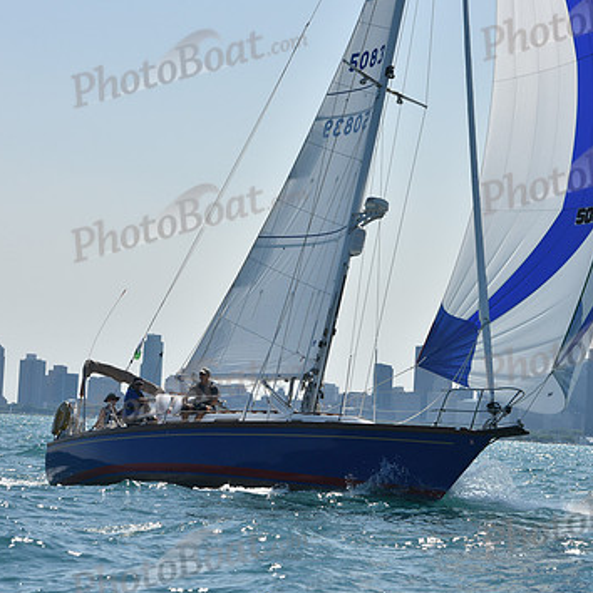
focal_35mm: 156
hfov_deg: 11.2
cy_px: 282
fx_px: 3023
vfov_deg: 11.2
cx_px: 395
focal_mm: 112
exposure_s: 1/1600
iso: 250
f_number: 8
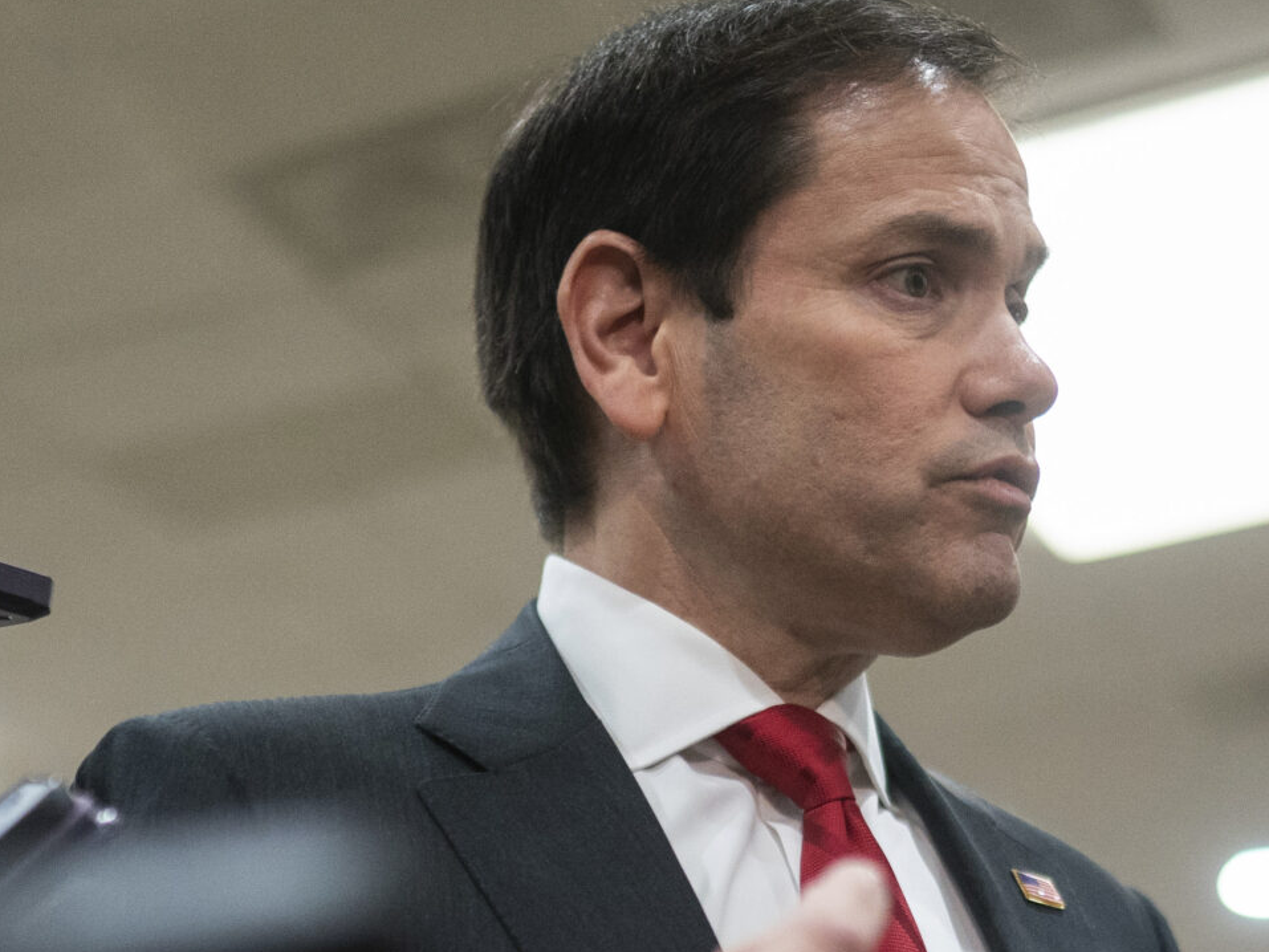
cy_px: 1018
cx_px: 708
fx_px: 3300
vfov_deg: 16.0
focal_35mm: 90
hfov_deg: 21.8
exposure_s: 1/800
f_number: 1.4
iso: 2500
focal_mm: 35
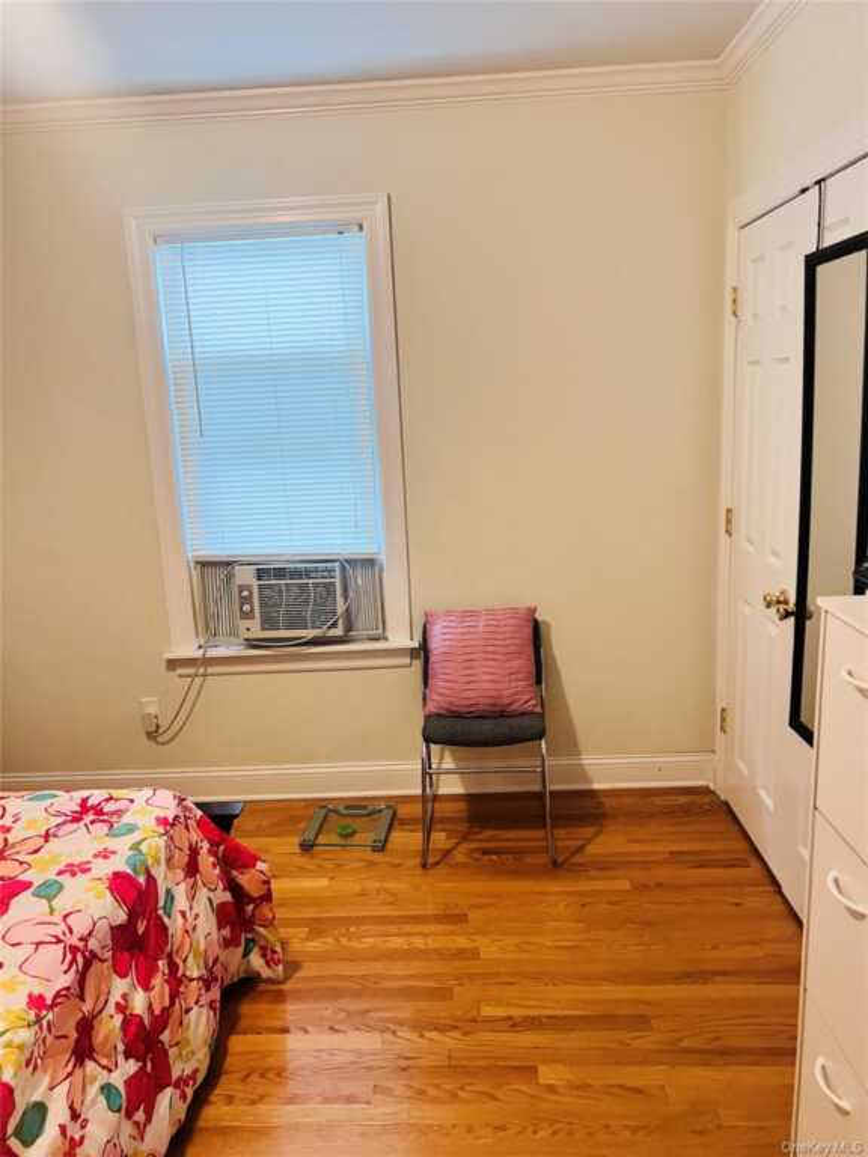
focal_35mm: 26
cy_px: 578
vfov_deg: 67.3
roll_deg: +2.4
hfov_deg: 53.1
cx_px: 434
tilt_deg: -13.5
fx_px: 869
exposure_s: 1/60
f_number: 1.5
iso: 320
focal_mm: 5.7
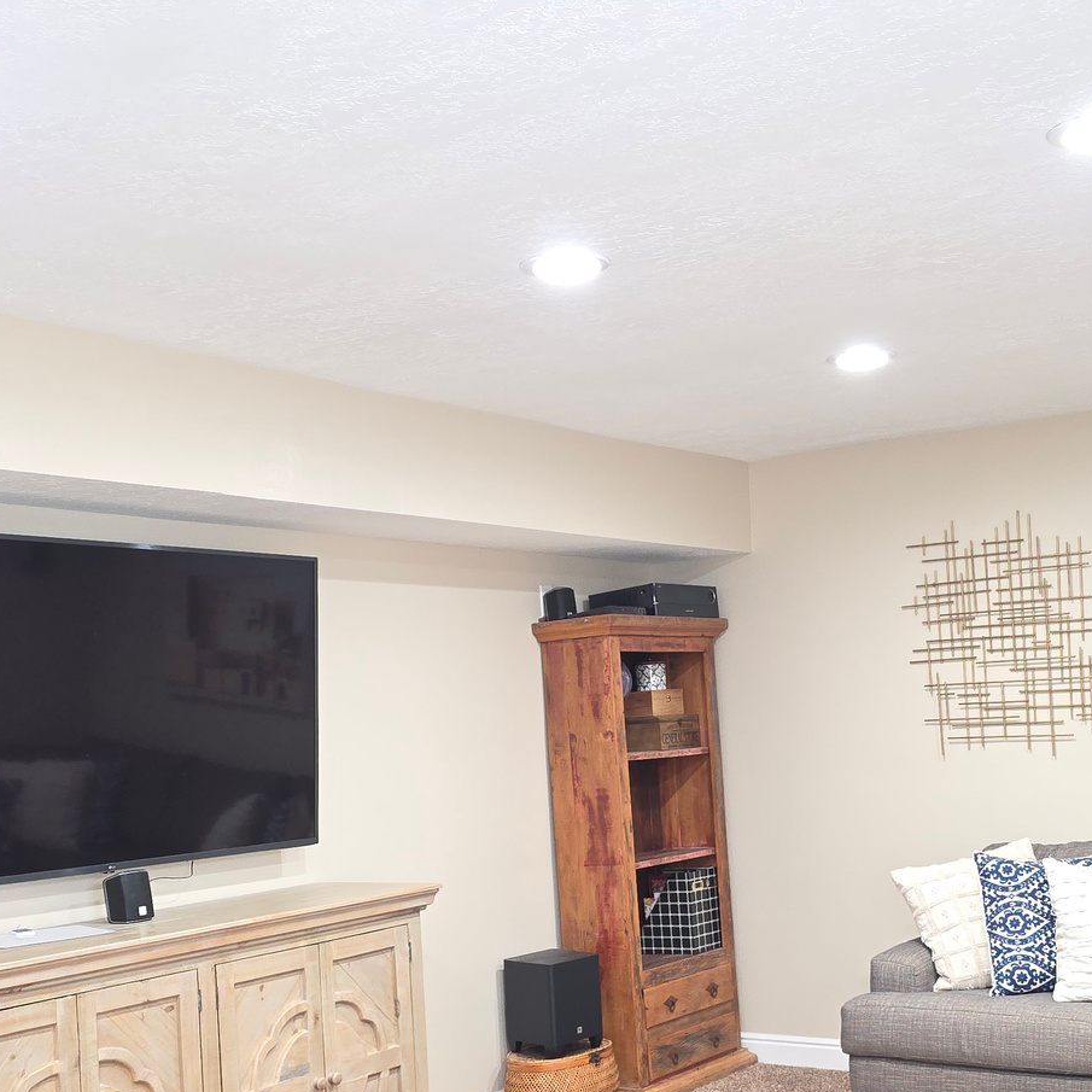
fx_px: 1642
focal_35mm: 46
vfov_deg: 36.4
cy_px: 731
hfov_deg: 36.7
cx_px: 623
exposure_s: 1/24
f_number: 1.7
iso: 125
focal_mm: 6.3
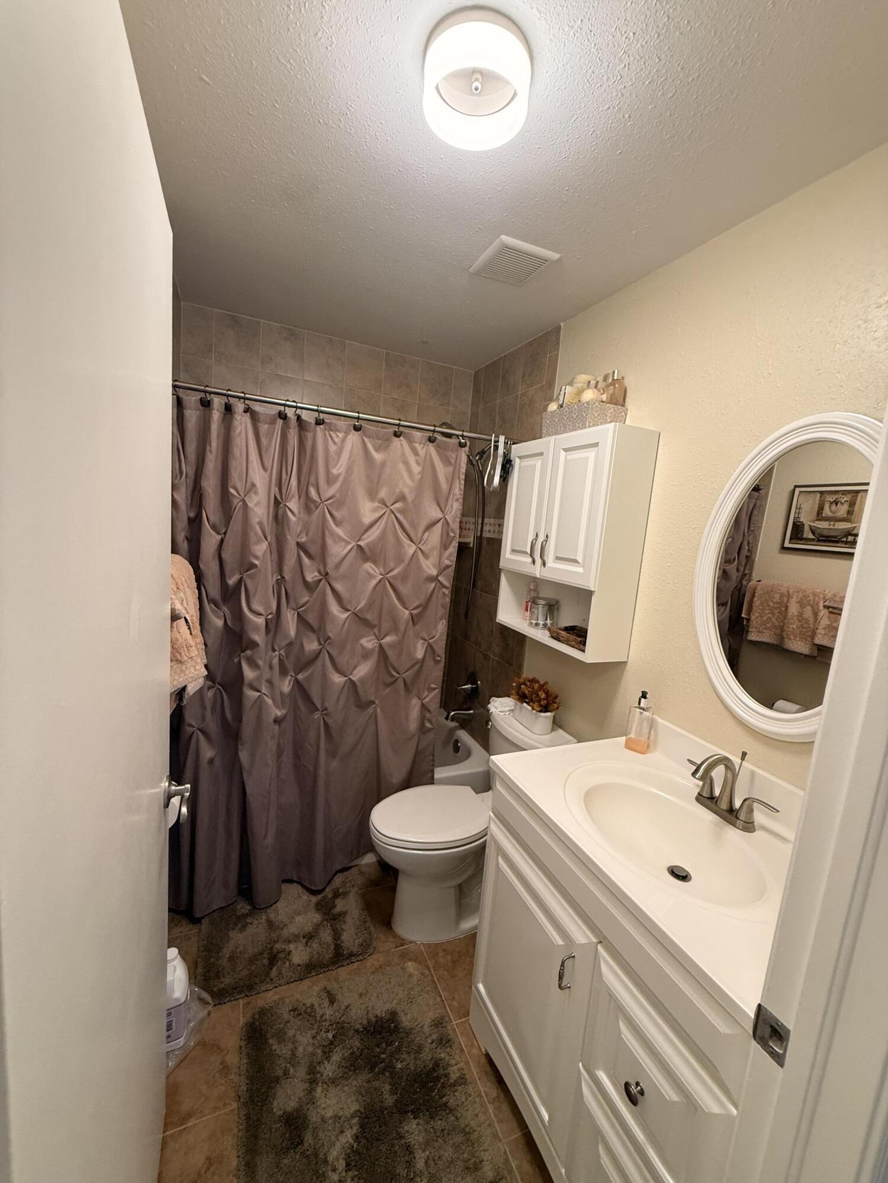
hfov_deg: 85.7
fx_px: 479
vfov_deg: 102.1
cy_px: 592
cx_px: 444
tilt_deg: -7.6
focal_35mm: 14
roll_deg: -5.3
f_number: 2.2
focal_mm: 2.22
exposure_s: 1/60
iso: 320
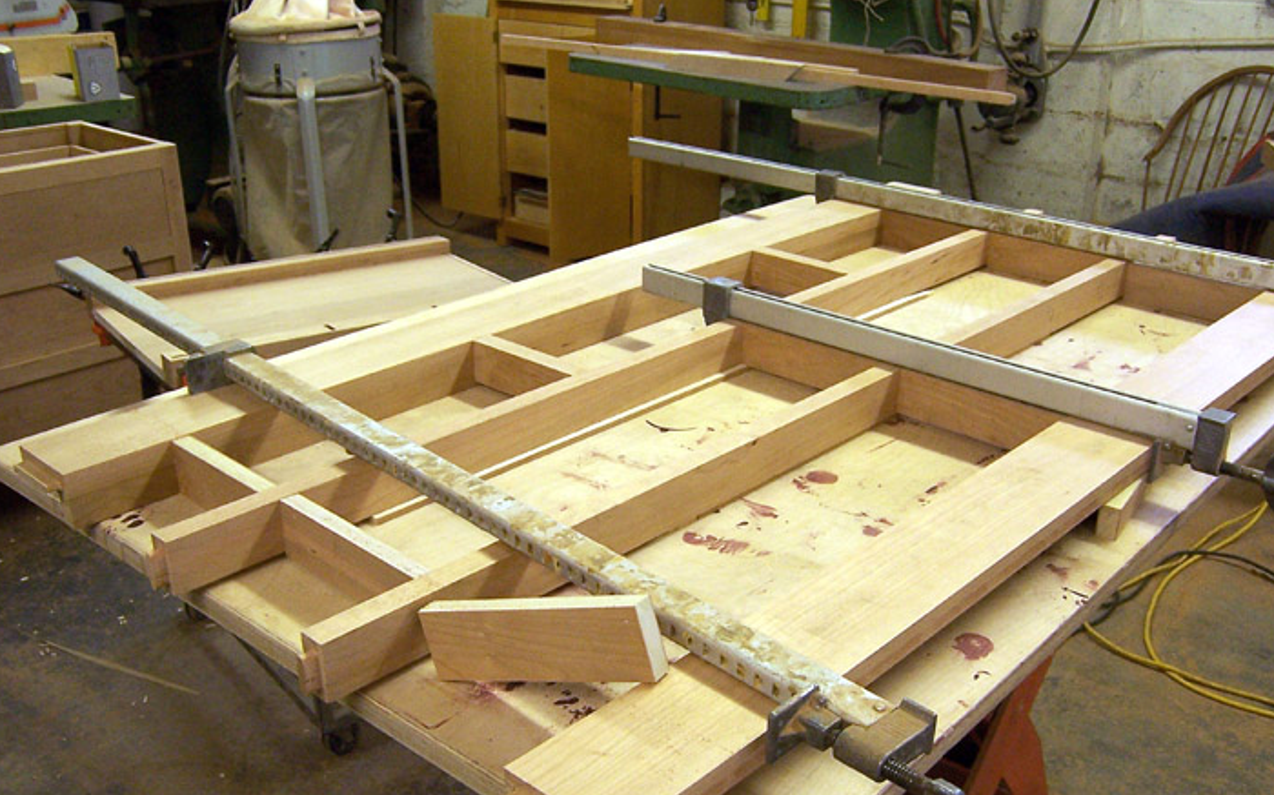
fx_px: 1250
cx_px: 630
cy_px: 460
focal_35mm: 36
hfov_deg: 54.0
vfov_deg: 35.2
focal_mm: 5.5
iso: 140
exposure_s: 1/20
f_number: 3.4
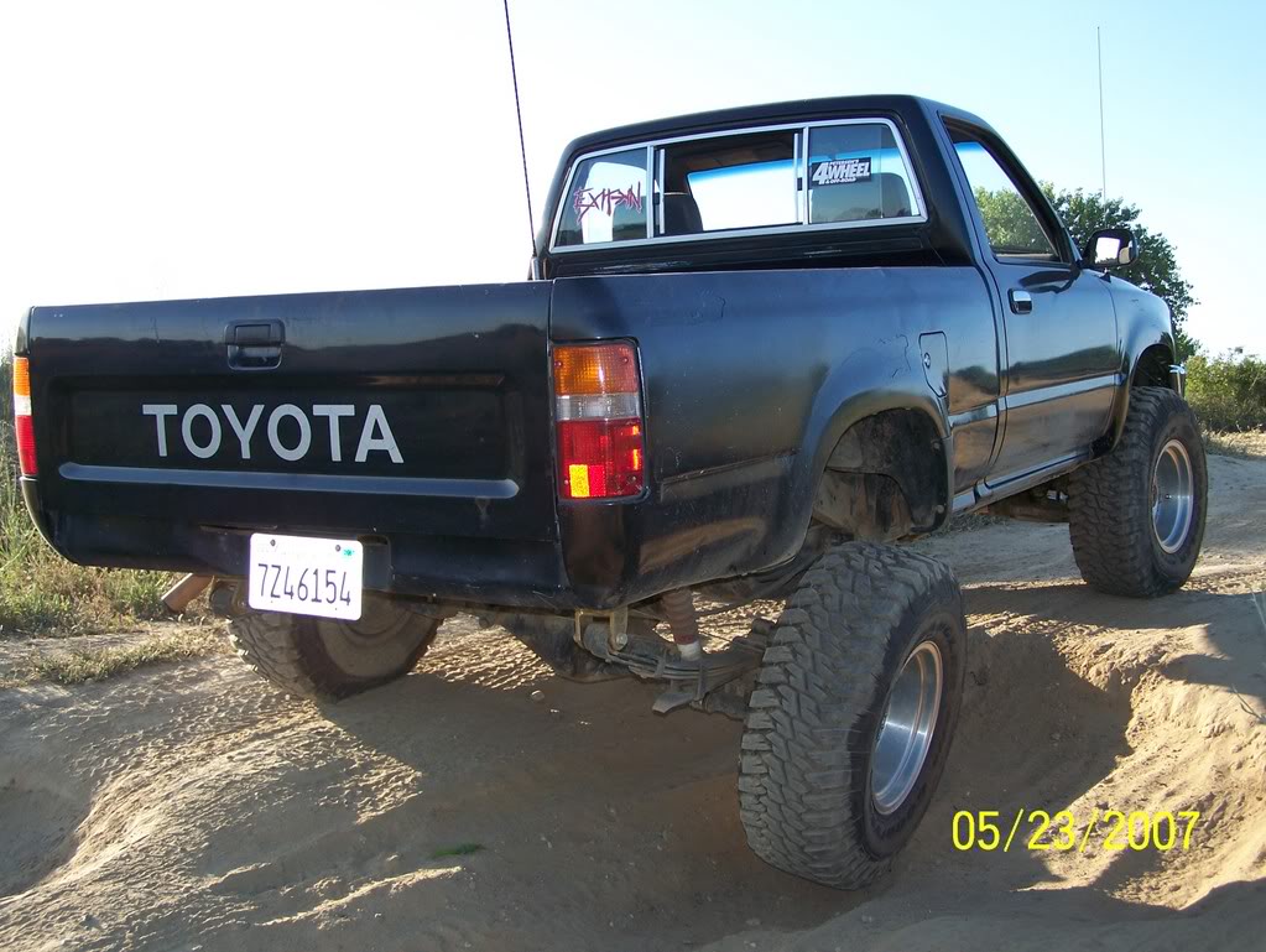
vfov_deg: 36.0
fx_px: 1464
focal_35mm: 40
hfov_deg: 46.8
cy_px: 476
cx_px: 633
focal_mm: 6.7
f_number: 2.8
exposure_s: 1/400
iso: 80
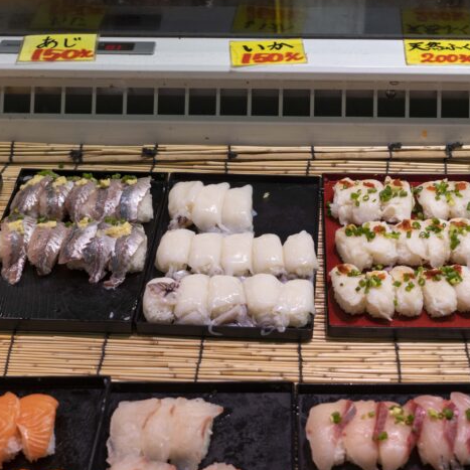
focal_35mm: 69
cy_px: 325
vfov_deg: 24.8
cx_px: 233
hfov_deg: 25.0
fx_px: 1060
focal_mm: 37
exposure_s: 1/160
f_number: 5
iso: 320
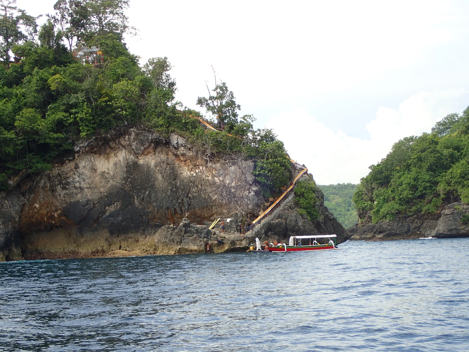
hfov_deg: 26.3
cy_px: 176
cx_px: 234
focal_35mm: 74
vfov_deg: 19.9
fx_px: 1003
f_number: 5.6
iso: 100
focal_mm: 13.47
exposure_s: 1/200
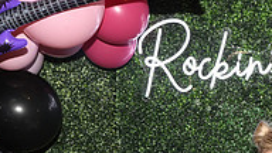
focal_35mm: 98
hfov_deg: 21.0
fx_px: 707
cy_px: 261
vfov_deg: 11.6
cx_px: 278
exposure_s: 1/60
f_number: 6.3
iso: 500
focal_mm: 31
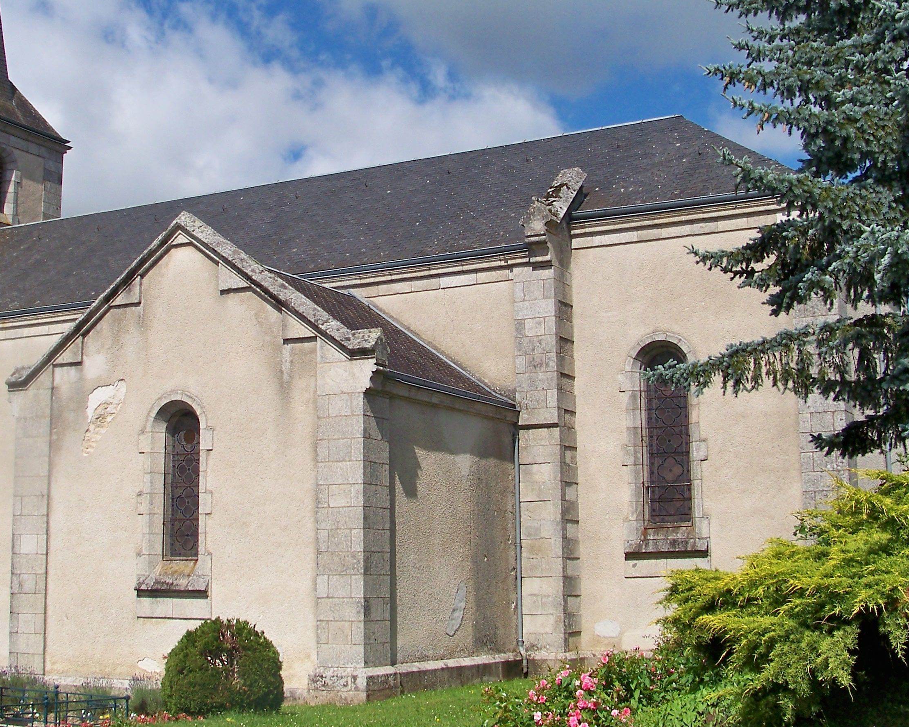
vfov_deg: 28.5
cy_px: 258
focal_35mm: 53
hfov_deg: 35.3
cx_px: 380
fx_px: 1426
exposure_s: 1/1000
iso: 64
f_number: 4
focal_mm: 5.85
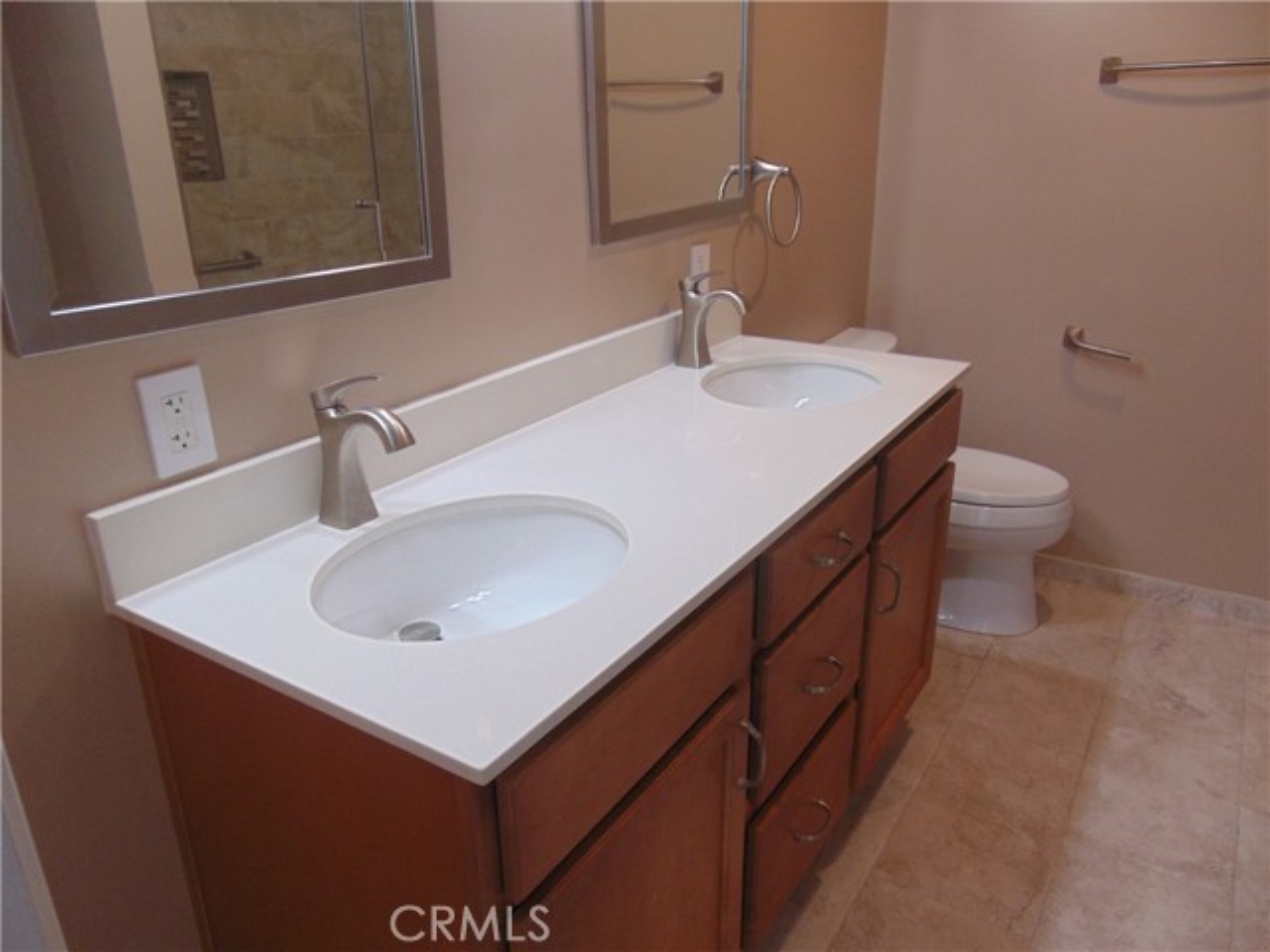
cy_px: 476
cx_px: 635
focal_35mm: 25
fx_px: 917
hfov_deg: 69.4
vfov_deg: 54.9
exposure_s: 1/40
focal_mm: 4.5
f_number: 3
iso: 100
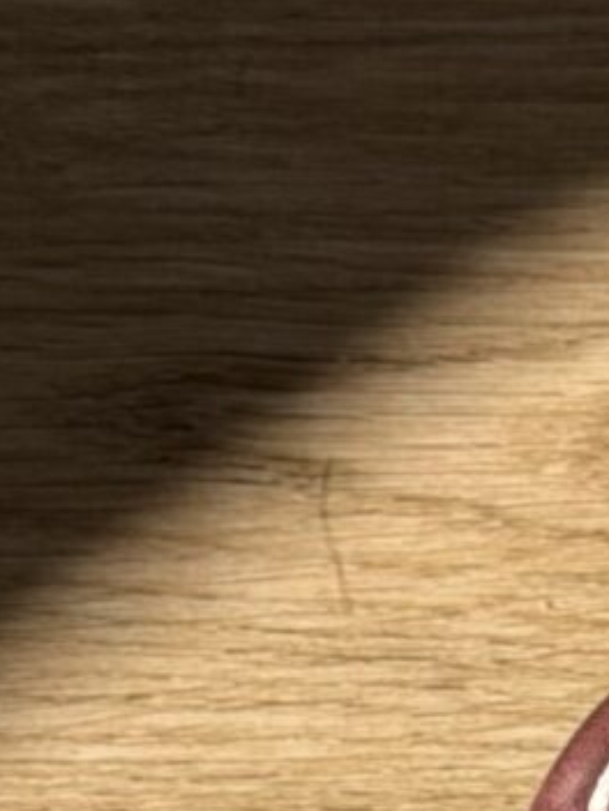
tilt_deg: -88.0
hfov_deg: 4.2
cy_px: 2355
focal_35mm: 349
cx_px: 992
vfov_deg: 5.4
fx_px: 8187
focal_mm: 6.76
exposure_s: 1/4098
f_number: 1.78
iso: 64
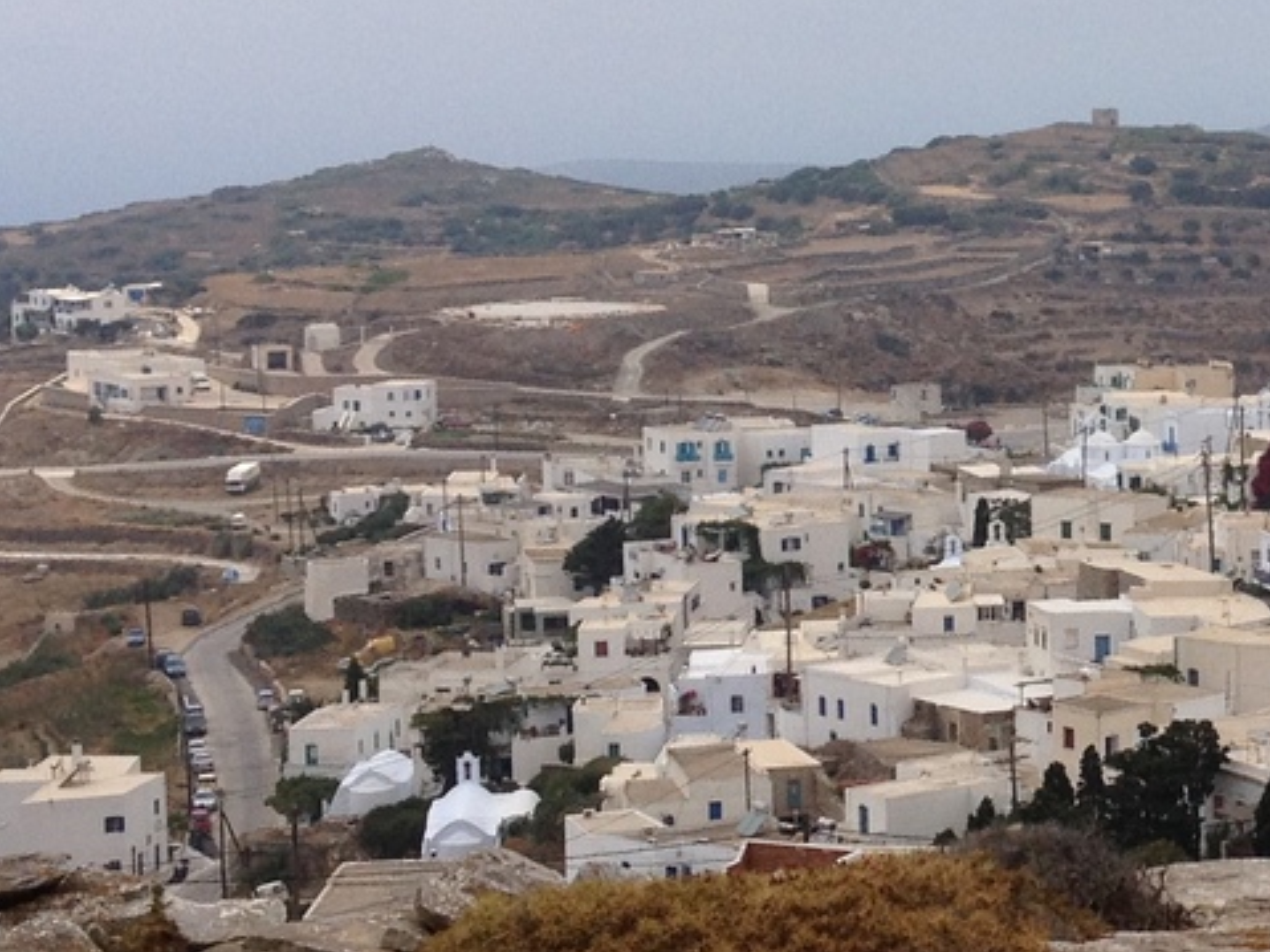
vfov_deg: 12.6
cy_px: 260
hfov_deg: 16.3
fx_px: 4291
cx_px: 1440
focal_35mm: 117
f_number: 2.4
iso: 50
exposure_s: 1/3067
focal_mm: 4.28
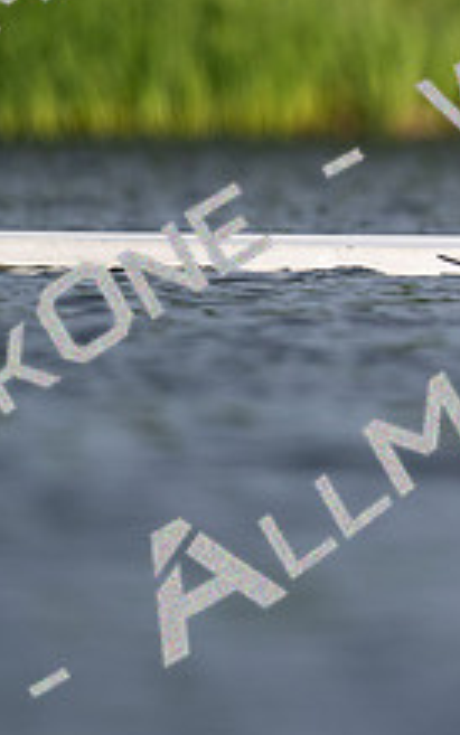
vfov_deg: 1.3
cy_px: 146
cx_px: 833
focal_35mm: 1621
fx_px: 32493
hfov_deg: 0.8
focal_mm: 600
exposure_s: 1/2500
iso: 200
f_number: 4
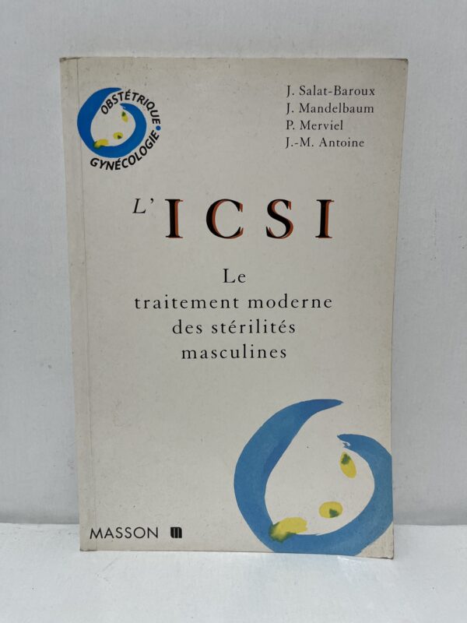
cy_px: 312
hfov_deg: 53.1
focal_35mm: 26
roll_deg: -1.3
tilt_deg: -12.2
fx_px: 468
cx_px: 234
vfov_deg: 67.3
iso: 100
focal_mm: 5.1
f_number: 1.6
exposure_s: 1/100
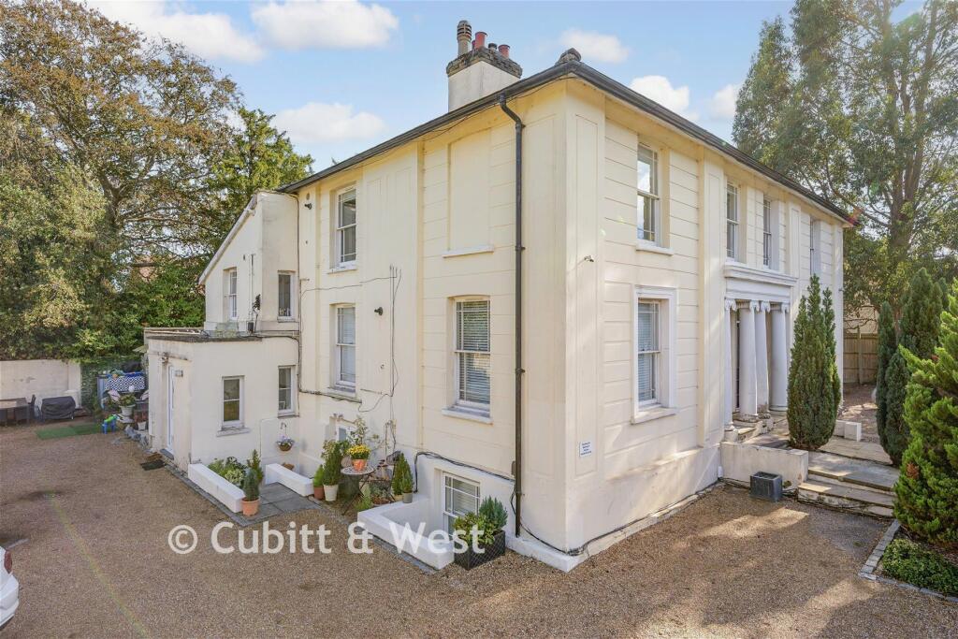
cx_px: 479
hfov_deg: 86.9
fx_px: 506
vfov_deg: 64.6
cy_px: 320
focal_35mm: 19
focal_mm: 19
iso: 100
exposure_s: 1/80
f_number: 8
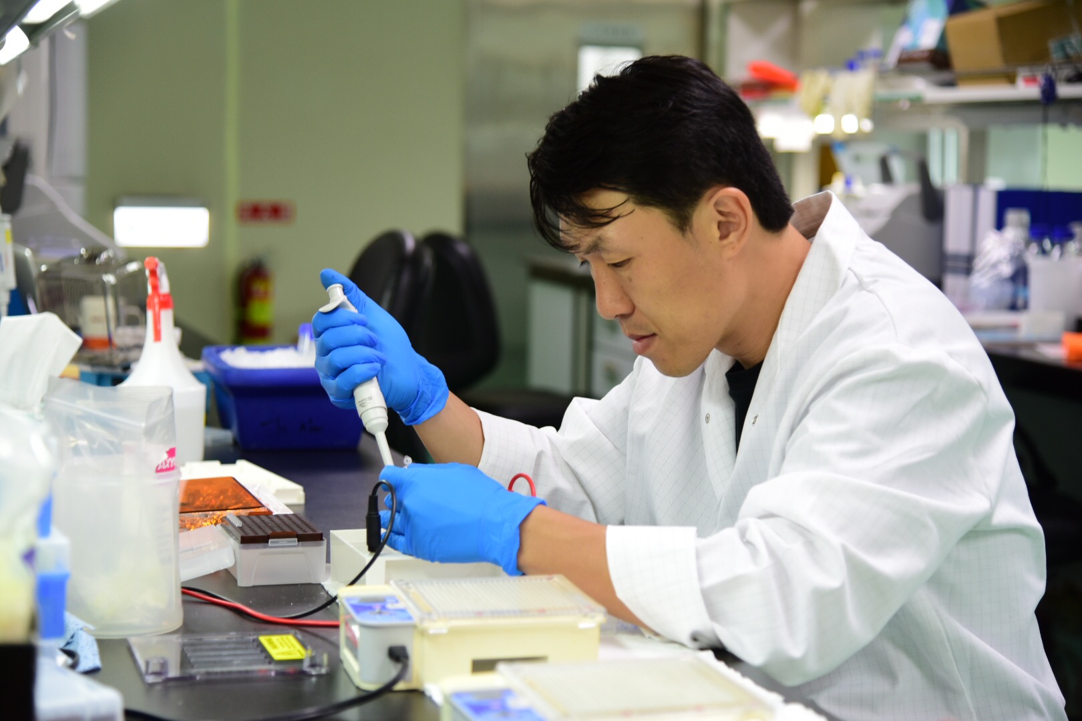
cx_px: 541
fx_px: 2104
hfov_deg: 28.8
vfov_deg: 19.5
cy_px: 360
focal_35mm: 70
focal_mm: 70
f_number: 4
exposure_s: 1/80
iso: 900
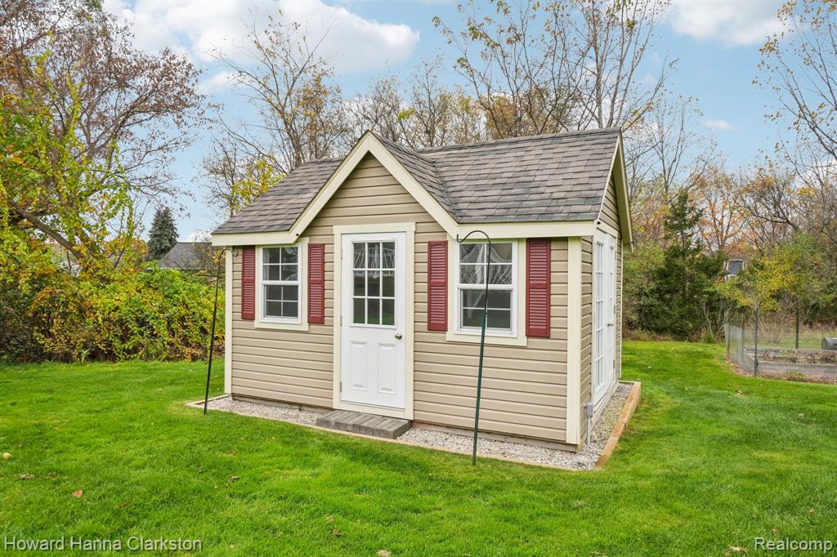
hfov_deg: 77.3
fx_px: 523
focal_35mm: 22
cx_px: 418
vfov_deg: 56.1
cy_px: 278
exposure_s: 1/60
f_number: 8
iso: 100
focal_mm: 15
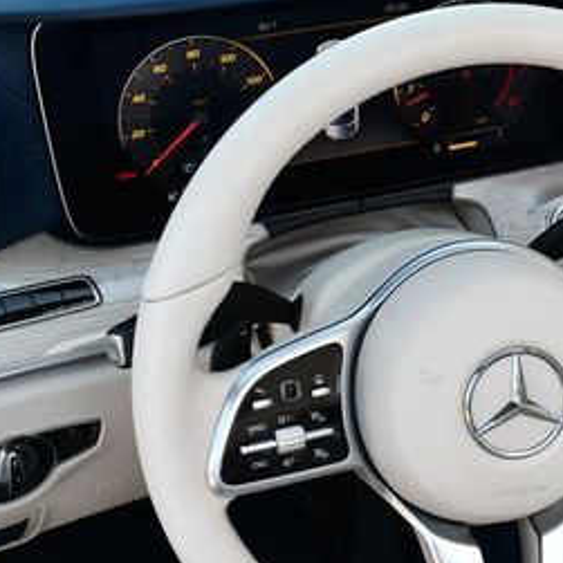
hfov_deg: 21.4
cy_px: 334
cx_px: 563
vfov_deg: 22.2
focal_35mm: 78
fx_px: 1435
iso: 400
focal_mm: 18
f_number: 4.5
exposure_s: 1/250
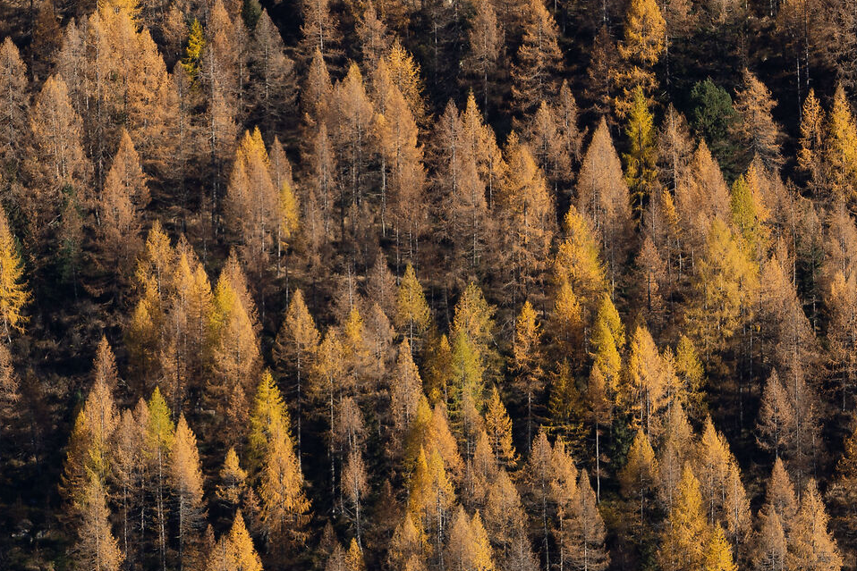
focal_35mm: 263
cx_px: 403
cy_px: 151
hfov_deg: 7.8
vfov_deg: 5.2
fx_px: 6261
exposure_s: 1/80
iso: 100
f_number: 11
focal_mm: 105
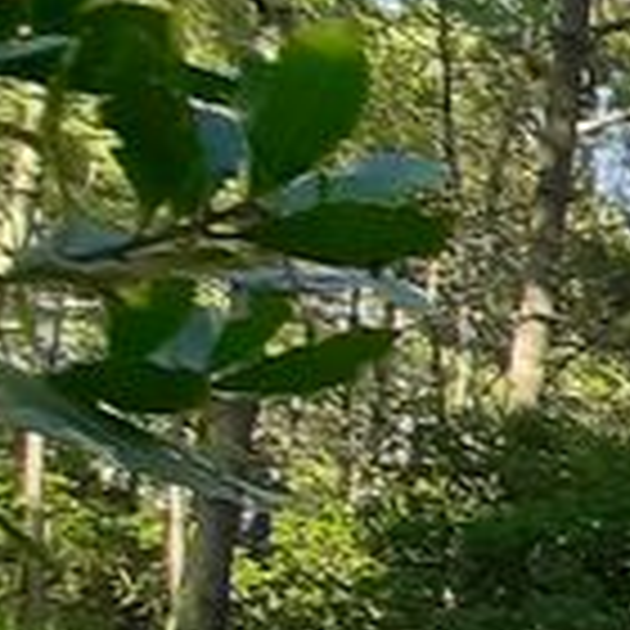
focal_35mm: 82
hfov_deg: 10.8
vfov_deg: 18.4
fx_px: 1688
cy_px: 986
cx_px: 1994
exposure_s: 1/211
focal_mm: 1.42
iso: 40
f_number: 2.2
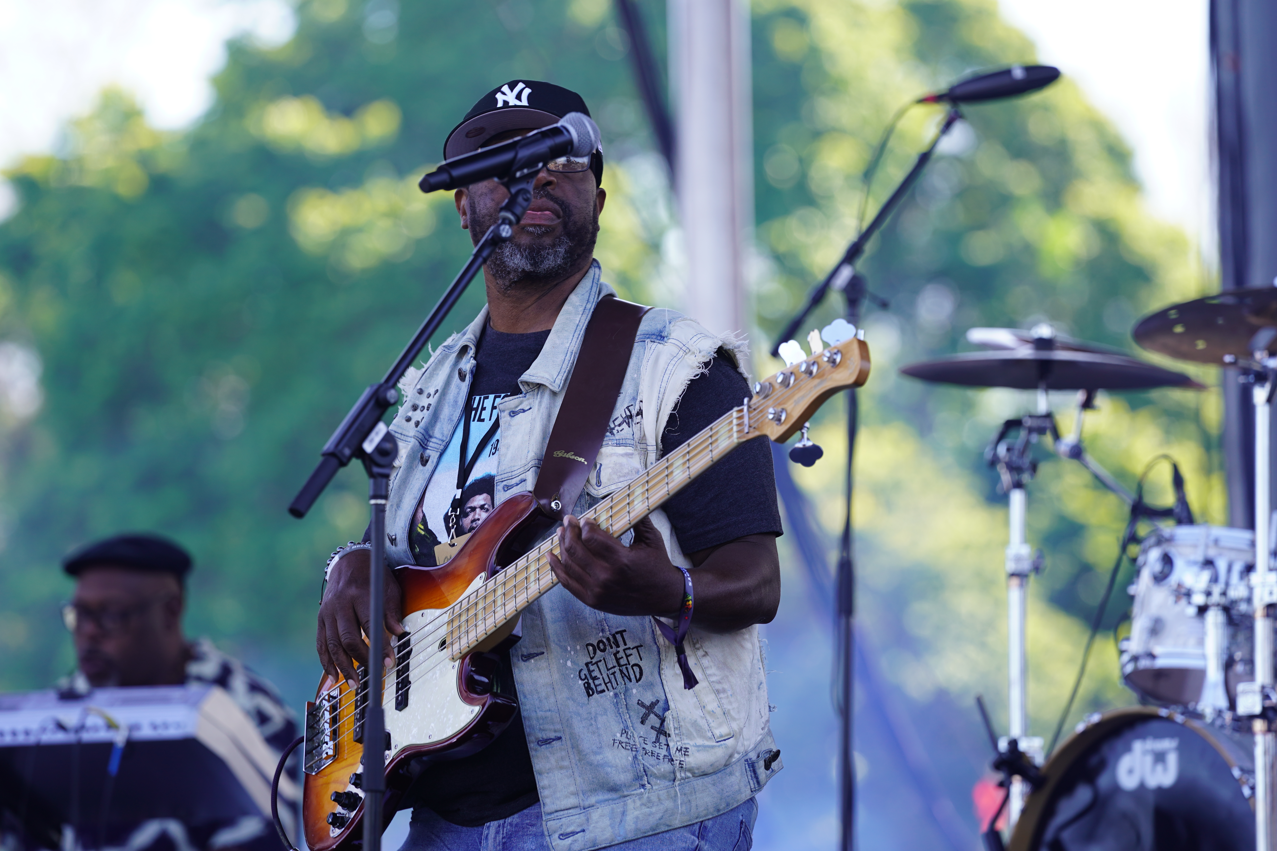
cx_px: 638
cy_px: 426
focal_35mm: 200
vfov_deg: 6.9
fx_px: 7094
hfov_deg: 10.3
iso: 200
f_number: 4
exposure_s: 1/250
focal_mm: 200
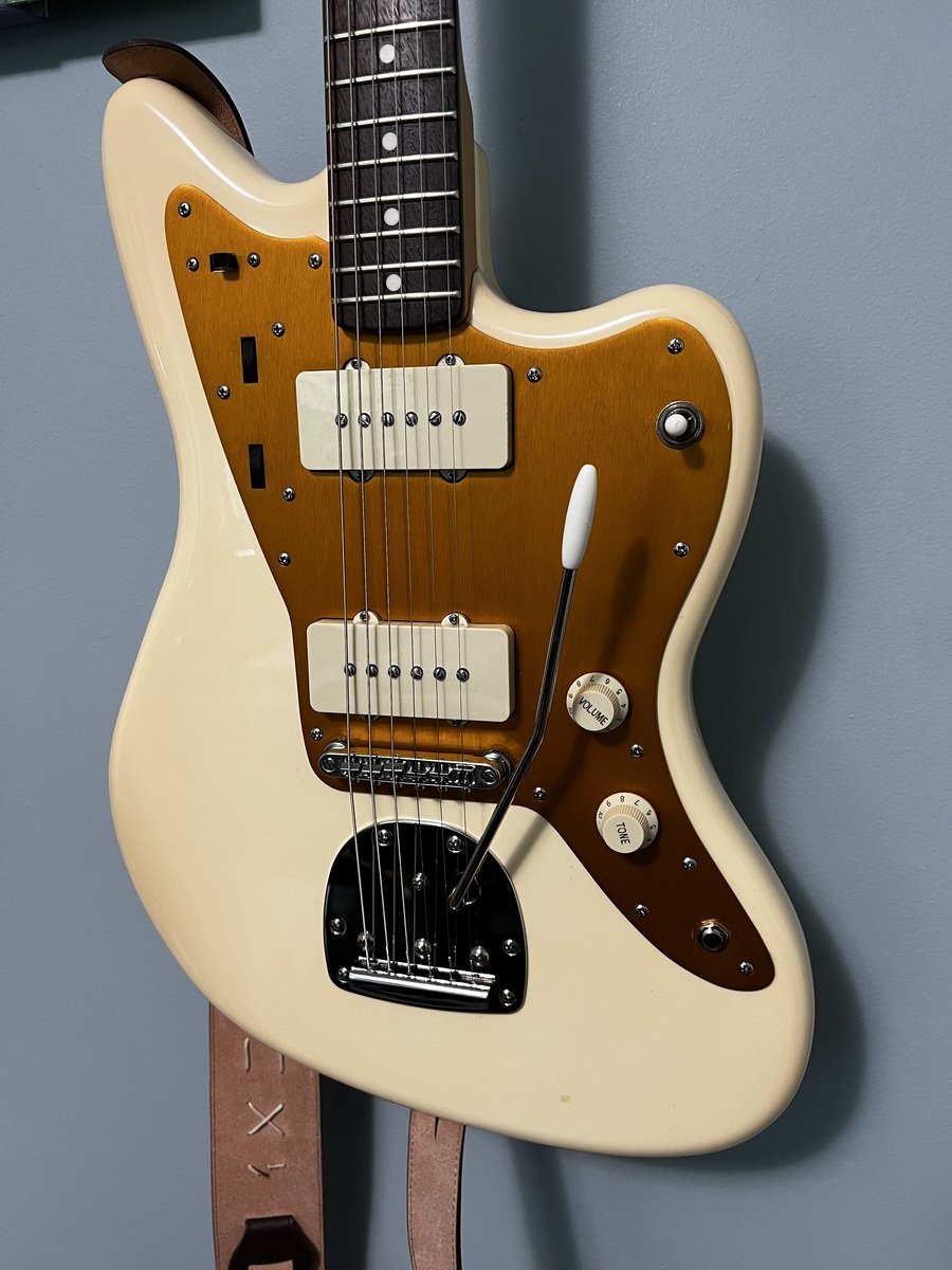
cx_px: 476
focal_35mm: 26
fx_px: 953
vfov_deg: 67.3
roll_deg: +1.6
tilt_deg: -11.1
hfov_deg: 53.1
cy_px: 635
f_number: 1.5
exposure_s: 1/60
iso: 125
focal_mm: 5.7
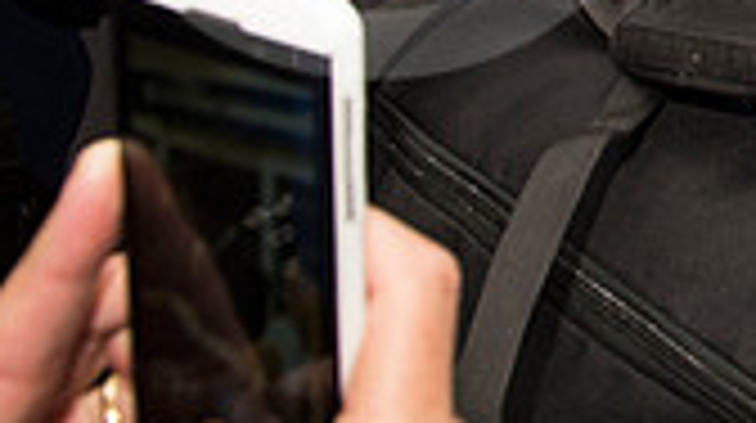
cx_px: 1143
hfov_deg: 20.7
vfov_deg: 13.0
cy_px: -241
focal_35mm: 87
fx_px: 1742
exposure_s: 1/160
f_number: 6.3
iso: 500
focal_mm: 24
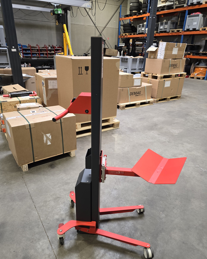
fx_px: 184
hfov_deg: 58.8
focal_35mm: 24
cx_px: 104
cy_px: 138
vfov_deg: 70.2
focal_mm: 6.3
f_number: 1.7
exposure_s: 1/100
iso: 160
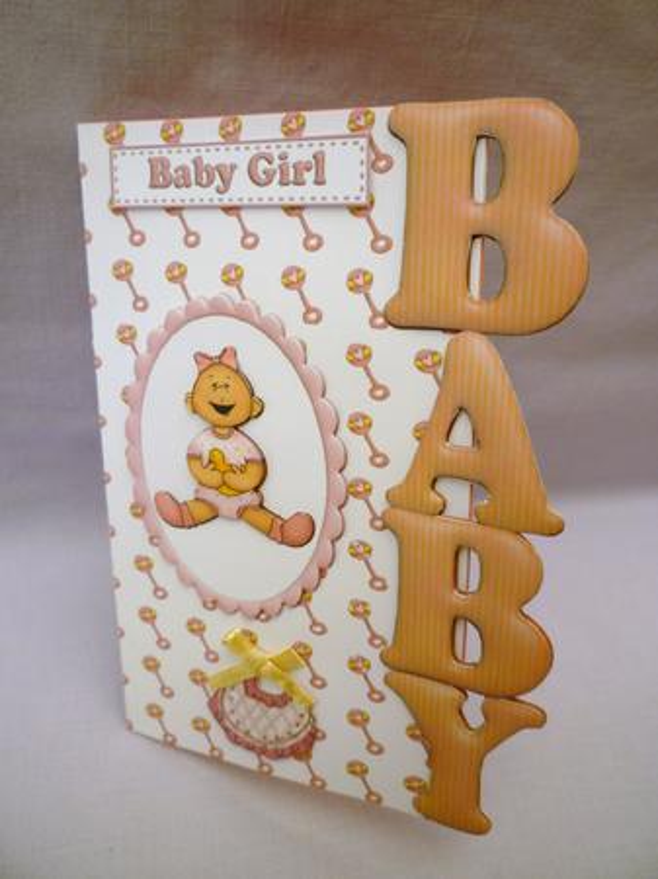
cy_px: 440
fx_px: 736
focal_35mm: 29
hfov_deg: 48.2
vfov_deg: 61.7
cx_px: 329
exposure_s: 1/60
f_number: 3.3
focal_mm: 5.2
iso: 80
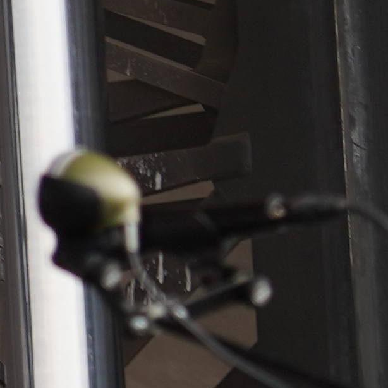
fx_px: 11058
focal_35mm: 872
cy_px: 704
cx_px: -586
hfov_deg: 2.0
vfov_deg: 2.0
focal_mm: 105
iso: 100
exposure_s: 1/125
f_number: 4
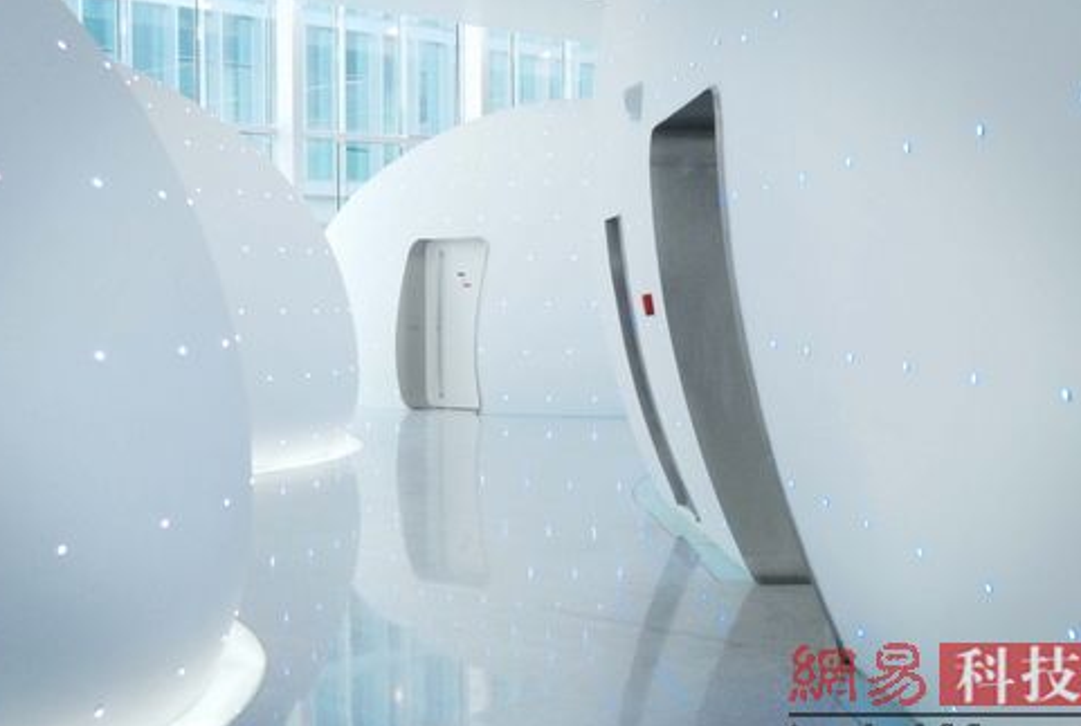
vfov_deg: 24.9
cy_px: 367
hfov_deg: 36.5
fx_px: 1641
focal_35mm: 55
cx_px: 530
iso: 800
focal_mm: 35
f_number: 5.6
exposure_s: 1/125
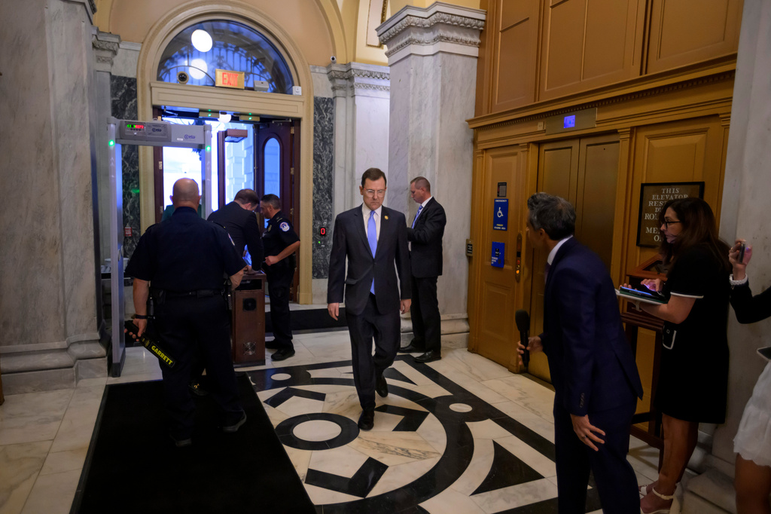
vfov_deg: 53.1
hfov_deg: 73.8
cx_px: 386
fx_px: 514
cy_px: 257
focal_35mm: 24
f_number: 2.8
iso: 5000
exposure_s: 1/200
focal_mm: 24
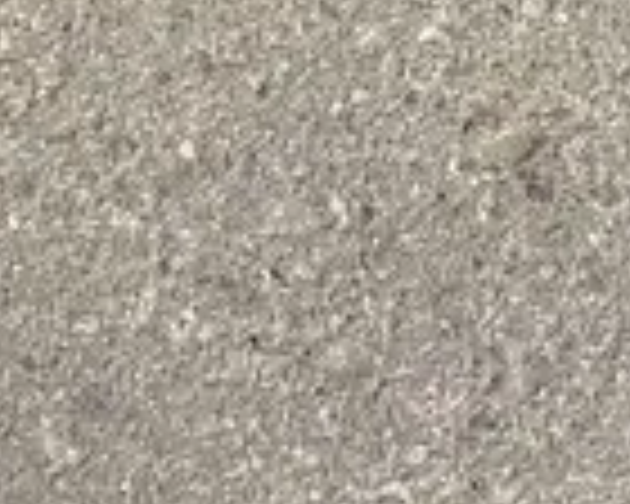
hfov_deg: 13.6
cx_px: -333
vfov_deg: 10.1
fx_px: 2480
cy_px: -704
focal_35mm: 133
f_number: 1.6
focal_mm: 5.96
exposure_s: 1/3311
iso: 50
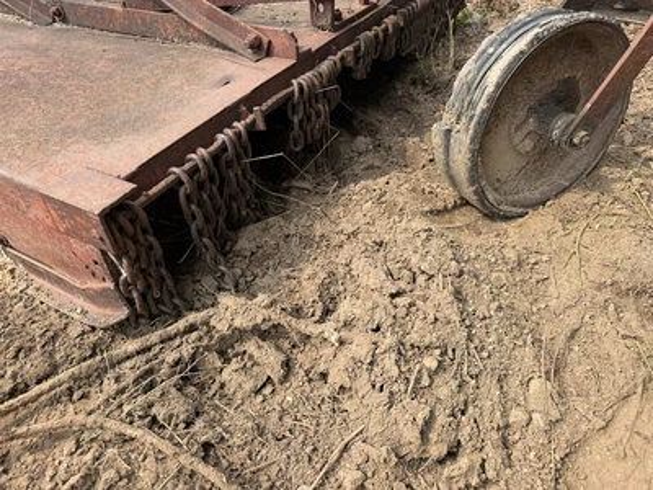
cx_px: 326
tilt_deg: -43.5
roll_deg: +0.8
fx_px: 453
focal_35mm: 24
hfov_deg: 71.6
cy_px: 245
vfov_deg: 56.8
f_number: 1.78
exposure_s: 1/1271
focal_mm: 6.76
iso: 80
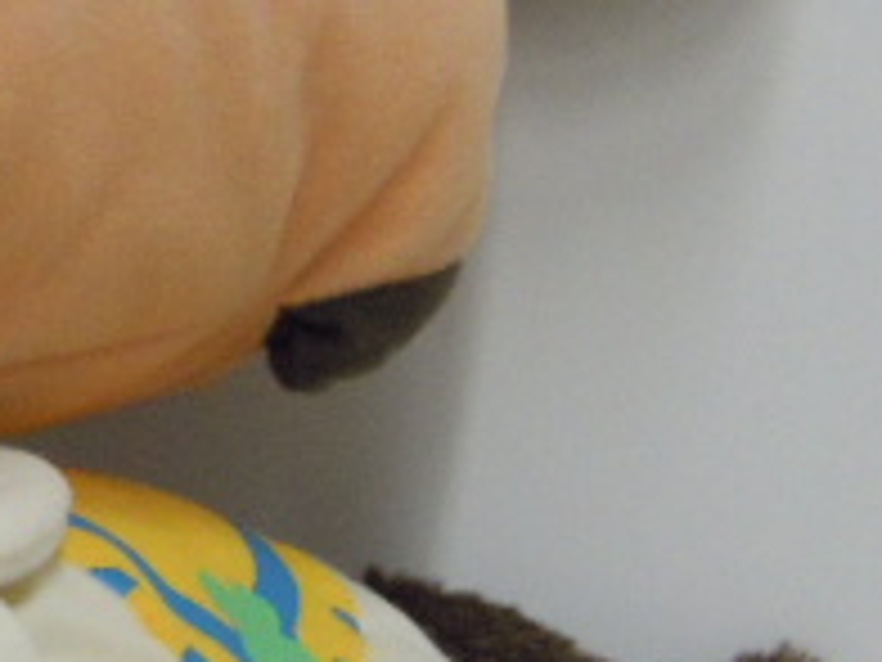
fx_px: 6115
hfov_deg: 8.0
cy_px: 252
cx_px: -634
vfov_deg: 6.2
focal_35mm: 240
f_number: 3.4
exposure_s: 1/50
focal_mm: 8.3
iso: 320
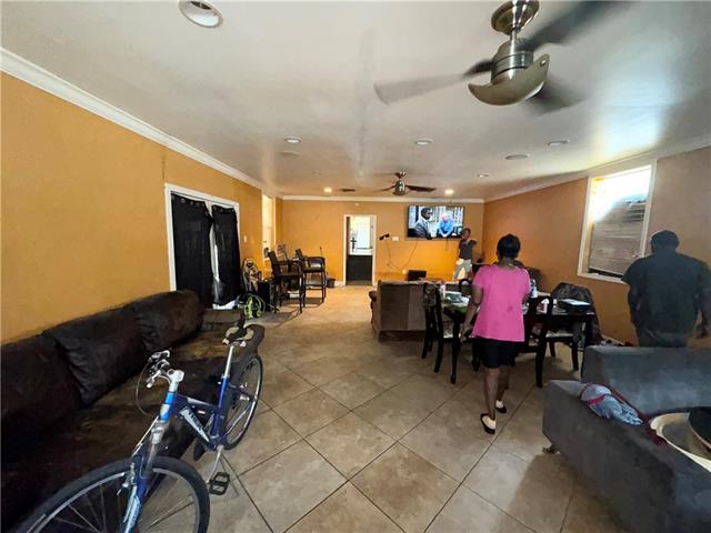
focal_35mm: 14
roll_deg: +0.2
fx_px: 288
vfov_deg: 85.7
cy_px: 266
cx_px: 356
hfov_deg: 102.1
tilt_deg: -7.6
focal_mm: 2.22
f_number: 2.2
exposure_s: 1/40
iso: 500
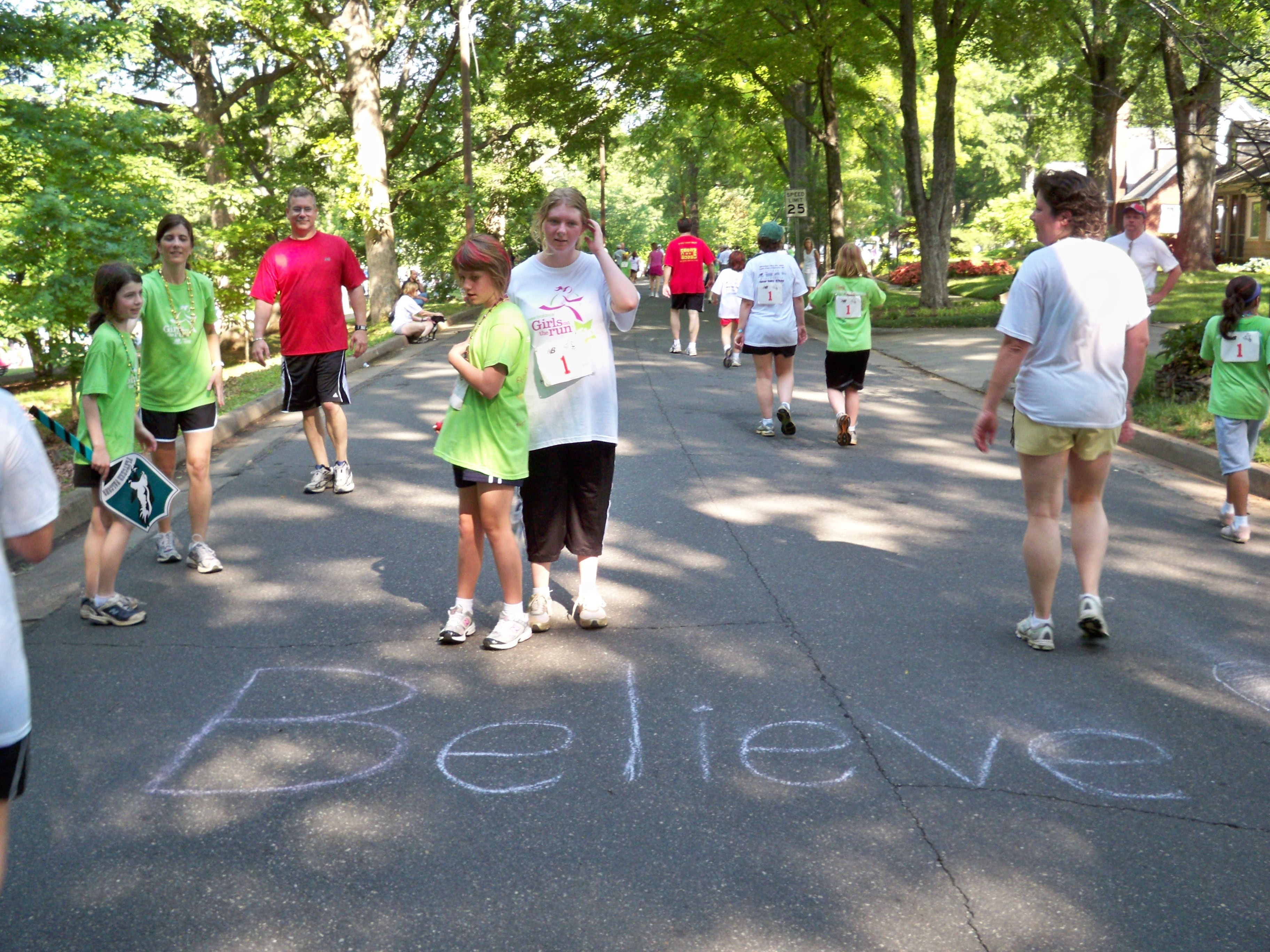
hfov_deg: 52.6
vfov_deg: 40.7
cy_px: 476
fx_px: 1284
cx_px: 635
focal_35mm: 35
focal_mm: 6.3
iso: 160
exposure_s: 1/60
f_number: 3.1
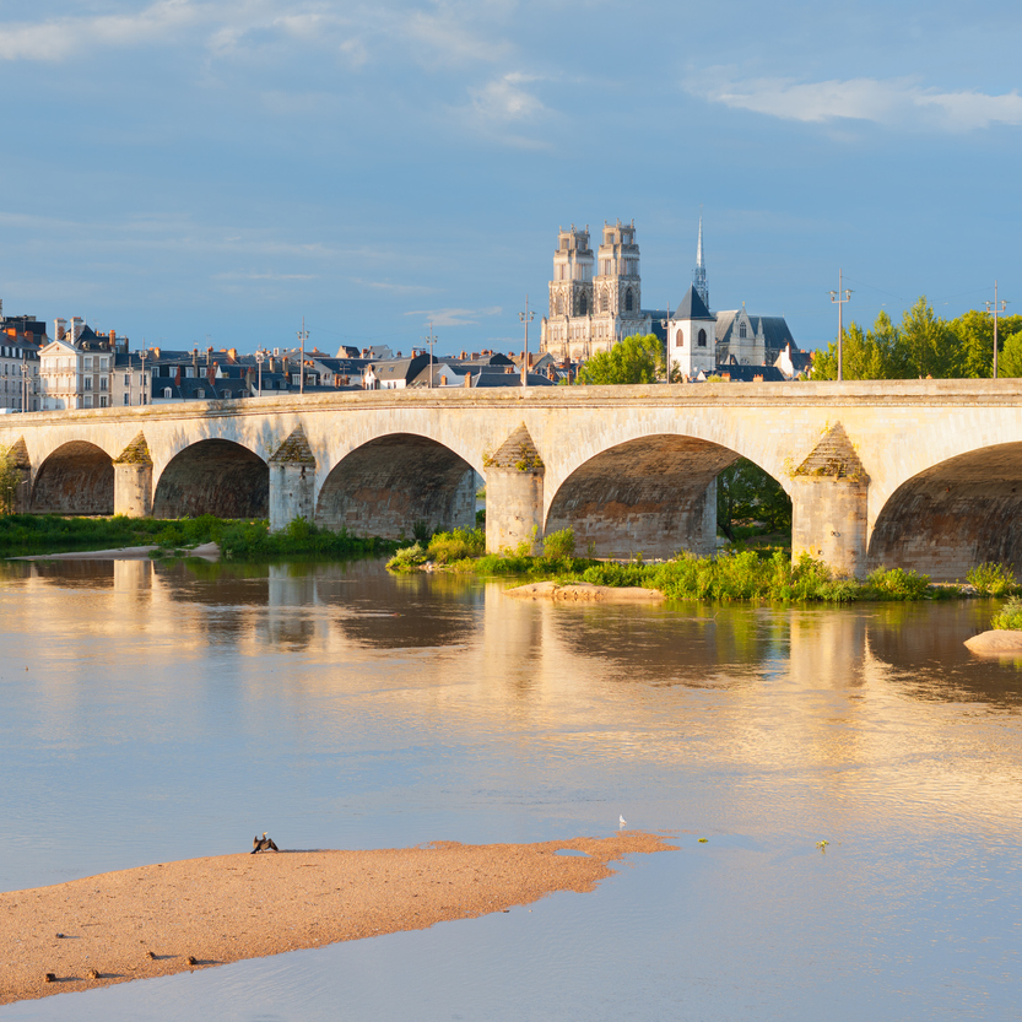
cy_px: 512
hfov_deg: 26.8
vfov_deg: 26.9
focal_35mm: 64
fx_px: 2138
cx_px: 390
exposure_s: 1/125
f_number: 5.6
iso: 100
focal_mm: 50
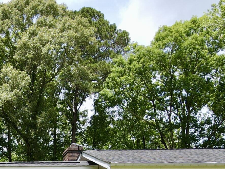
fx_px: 527
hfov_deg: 22.6
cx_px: -29
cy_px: 267
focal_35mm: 81
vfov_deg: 16.3
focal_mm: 4.5
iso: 100
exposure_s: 1/350
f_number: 2.8
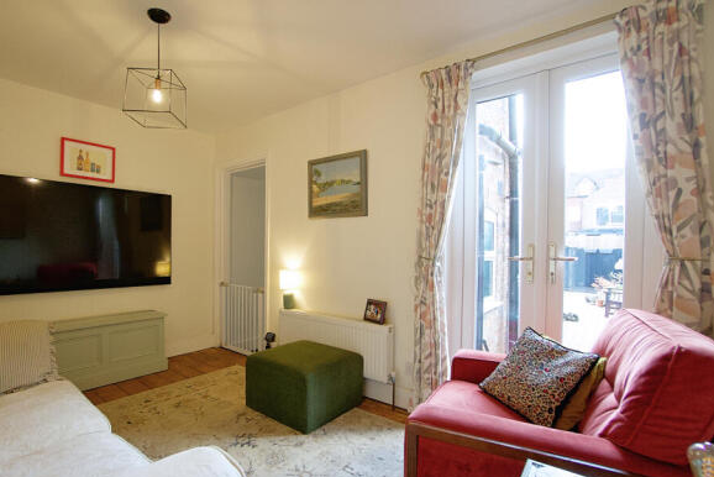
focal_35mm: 17
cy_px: 260
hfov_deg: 93.0
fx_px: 337
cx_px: 326
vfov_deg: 70.4
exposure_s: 1/160
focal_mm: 10
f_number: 4
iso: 1000
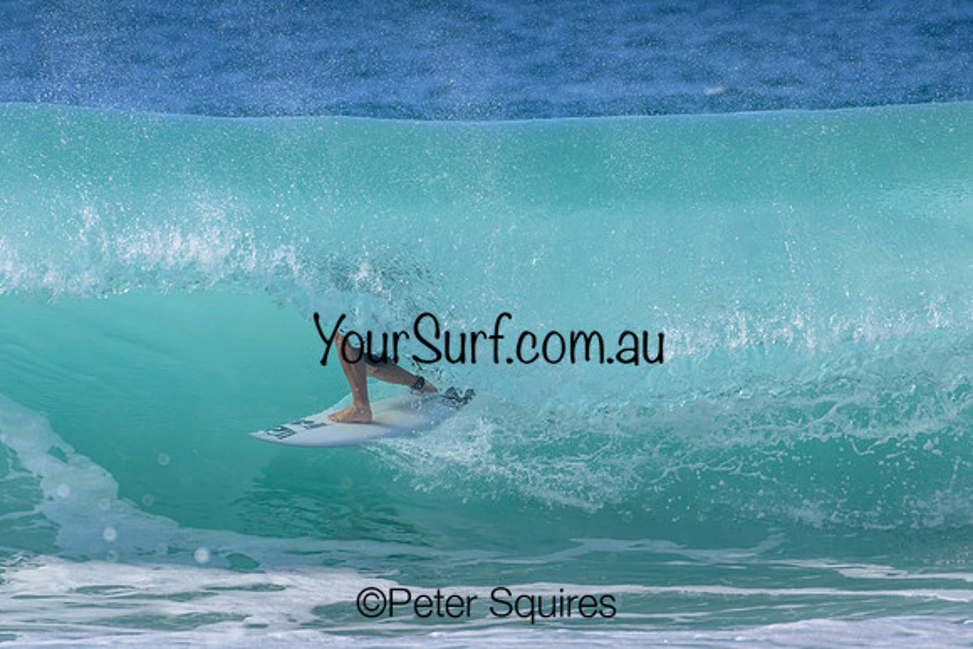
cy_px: 324
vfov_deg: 1.4
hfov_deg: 2.1
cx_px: 486
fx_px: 27033
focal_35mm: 1000
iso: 900
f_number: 11
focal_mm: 1000
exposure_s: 1/2000
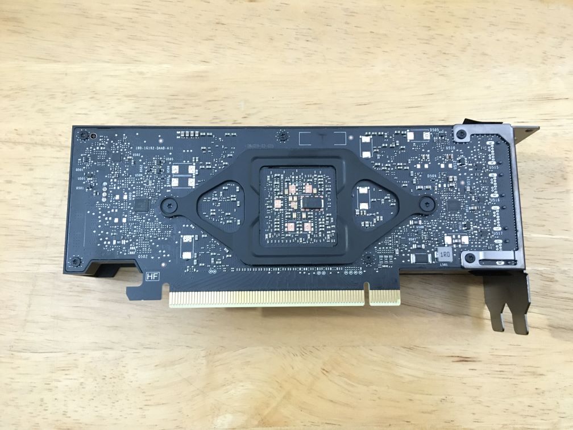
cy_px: 215
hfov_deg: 61.7
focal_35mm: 29
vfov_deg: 48.2
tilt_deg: -81.4
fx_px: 480
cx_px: 286
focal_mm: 4.15
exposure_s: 1/17
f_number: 2.2
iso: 250
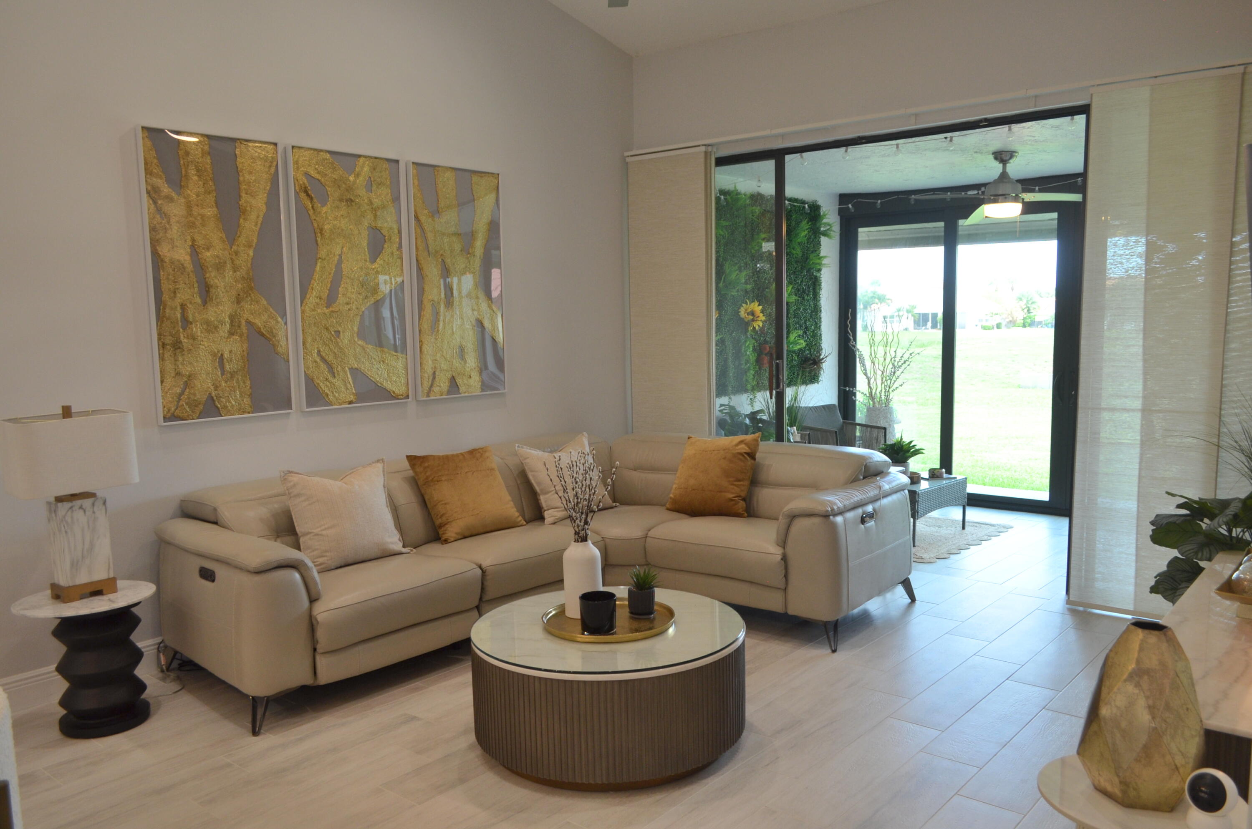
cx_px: 626
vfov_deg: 47.7
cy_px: 414
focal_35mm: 27
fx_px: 937
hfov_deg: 67.5
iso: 400
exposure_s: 1/100
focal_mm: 18
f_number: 5
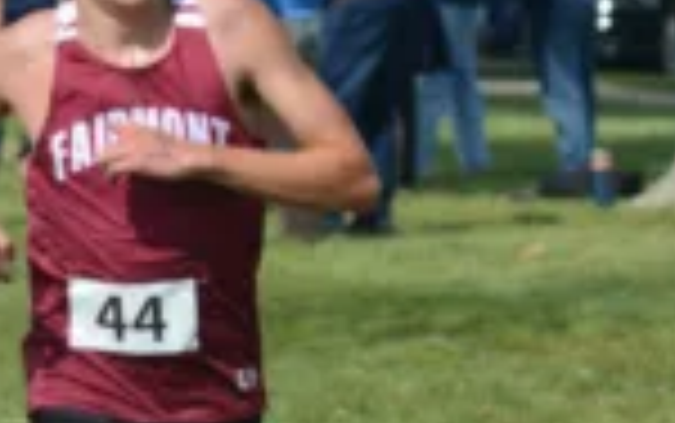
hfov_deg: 3.5
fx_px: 10991
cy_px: 252
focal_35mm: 597
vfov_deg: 2.2
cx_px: 142
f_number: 4.8
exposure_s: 1/2000
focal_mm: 130
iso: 400
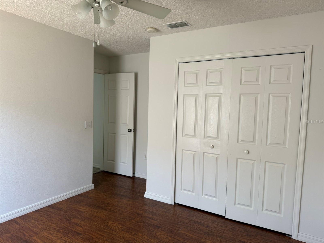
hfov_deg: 71.6
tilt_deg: -4.4
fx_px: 225
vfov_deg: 56.8
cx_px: 162
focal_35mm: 24
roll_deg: -1.8
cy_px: 122
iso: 80
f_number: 1.78
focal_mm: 6.76
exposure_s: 1/121
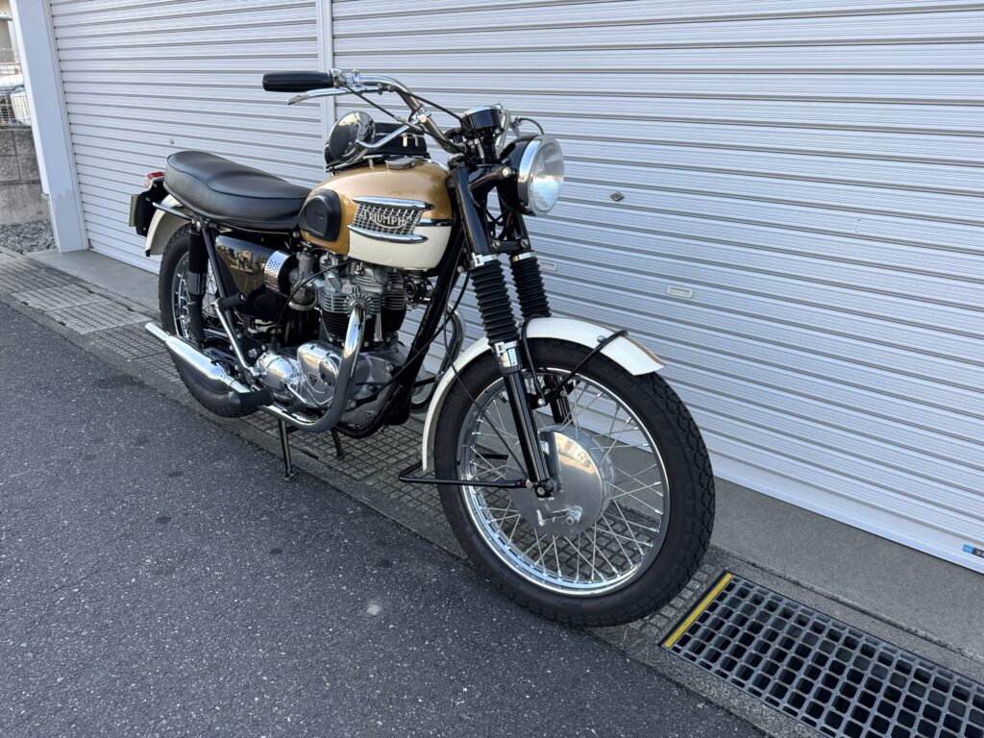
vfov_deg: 56.8
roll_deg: -1.6
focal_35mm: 24
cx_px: 492
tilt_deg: -22.1
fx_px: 682
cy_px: 369
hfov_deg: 71.6
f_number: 1.78
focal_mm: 6.76
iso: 80
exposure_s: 1/588
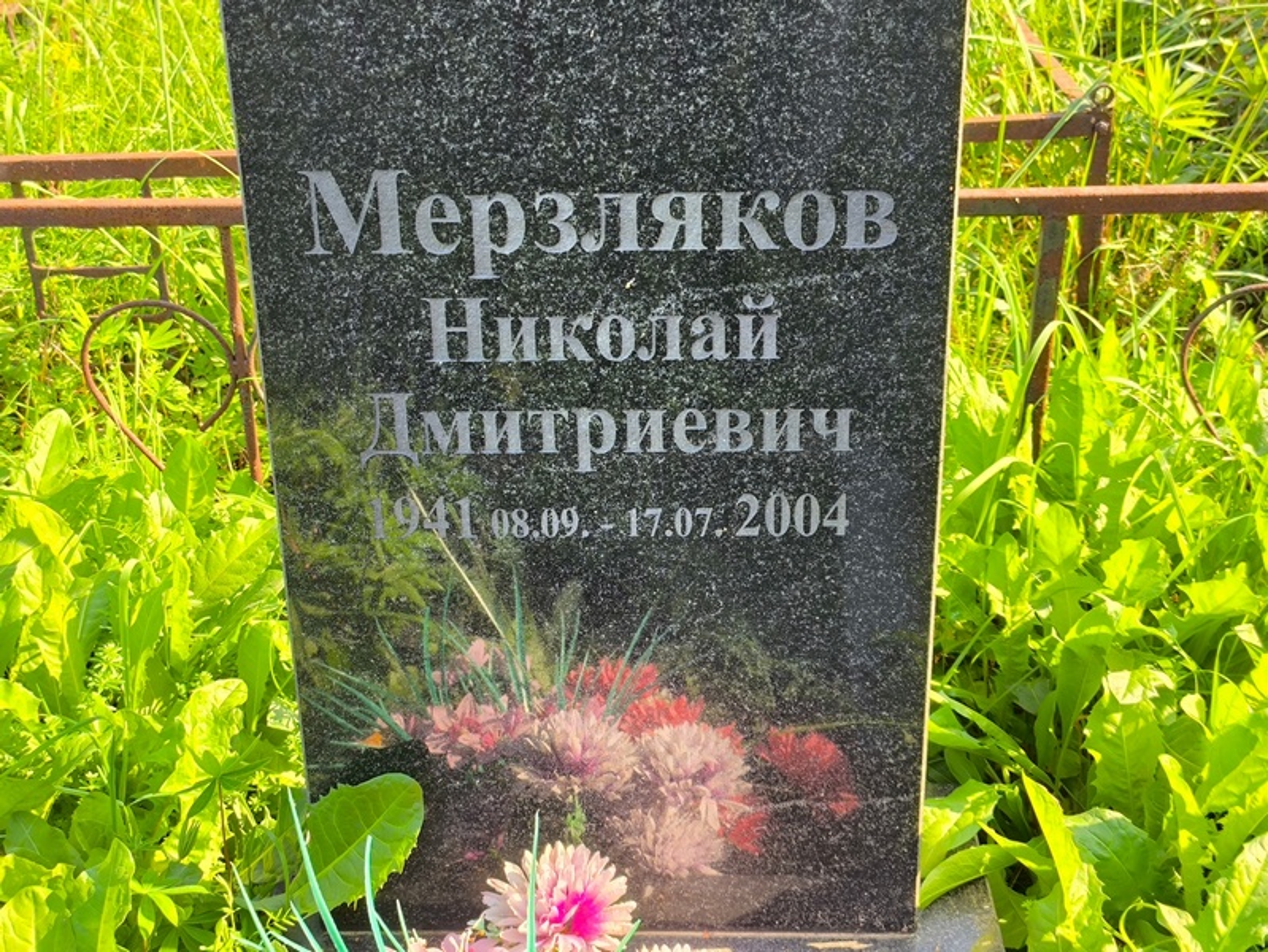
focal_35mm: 50
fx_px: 1832
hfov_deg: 38.2
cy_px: 476
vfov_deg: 29.1
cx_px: 634
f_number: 1.7
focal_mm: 4.71
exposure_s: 1/123
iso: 50
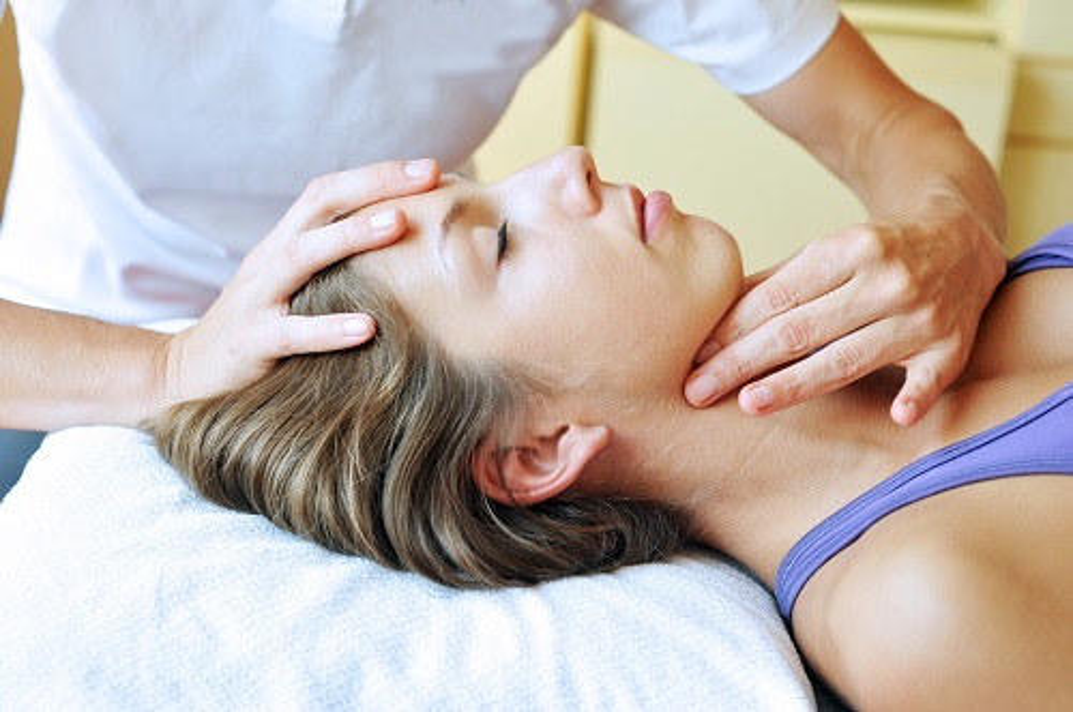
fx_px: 1488
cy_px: 356
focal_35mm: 50
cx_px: 536
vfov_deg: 26.9
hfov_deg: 39.6
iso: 200
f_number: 4.5
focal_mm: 50
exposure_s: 1/80
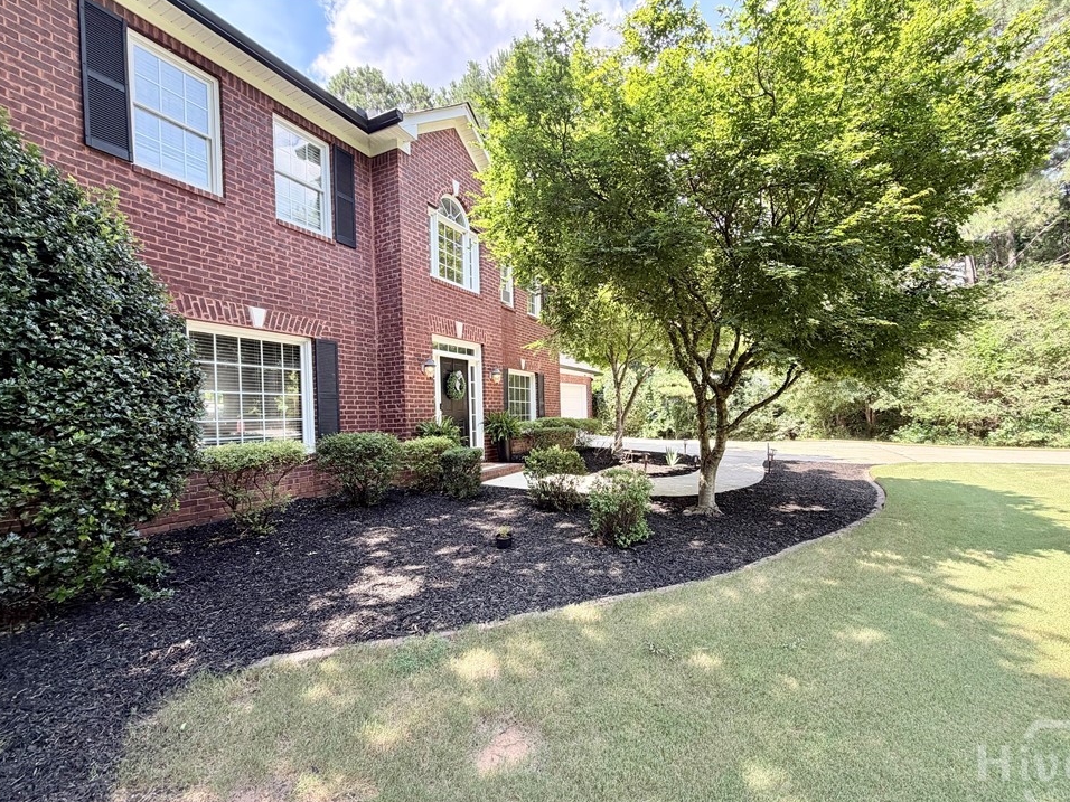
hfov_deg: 98.1
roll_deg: +1.5
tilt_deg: -0.6
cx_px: 559
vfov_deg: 81.7
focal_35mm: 15
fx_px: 464
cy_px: 423
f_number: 2.2
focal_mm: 2.22
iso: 50
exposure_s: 1/121
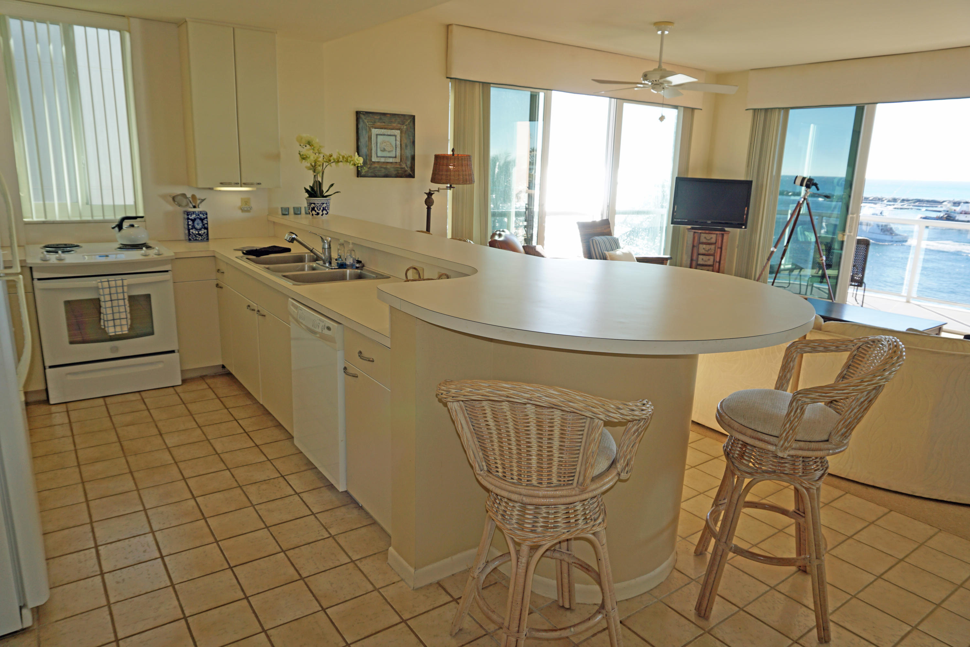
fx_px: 647
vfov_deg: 53.1
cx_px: 485
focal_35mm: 24
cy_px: 324
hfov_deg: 73.7
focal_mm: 16
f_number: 6.3
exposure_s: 1/80
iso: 100
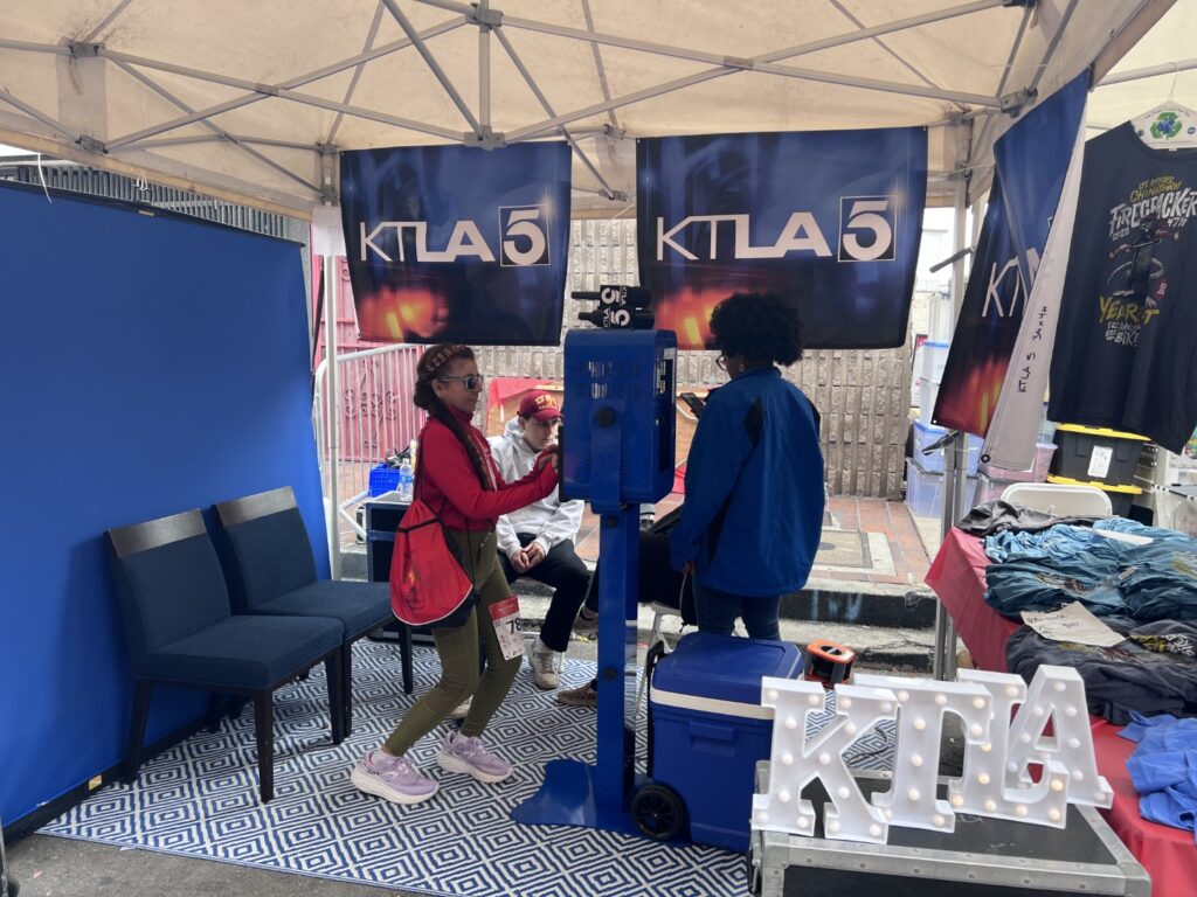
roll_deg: -1.3
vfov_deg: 53.1
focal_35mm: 26
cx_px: 598
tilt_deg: -7.4
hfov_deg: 67.3
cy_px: 448
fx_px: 899
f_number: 1.5
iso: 40
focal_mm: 5.7
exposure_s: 1/220
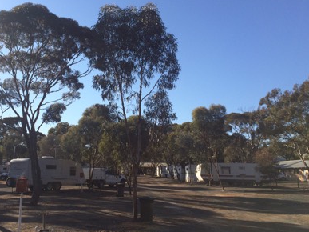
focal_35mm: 39
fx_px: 348
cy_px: 99
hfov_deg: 47.6
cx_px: 121
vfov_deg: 36.7
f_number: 2.2
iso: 32
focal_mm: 4.15
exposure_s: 1/2053
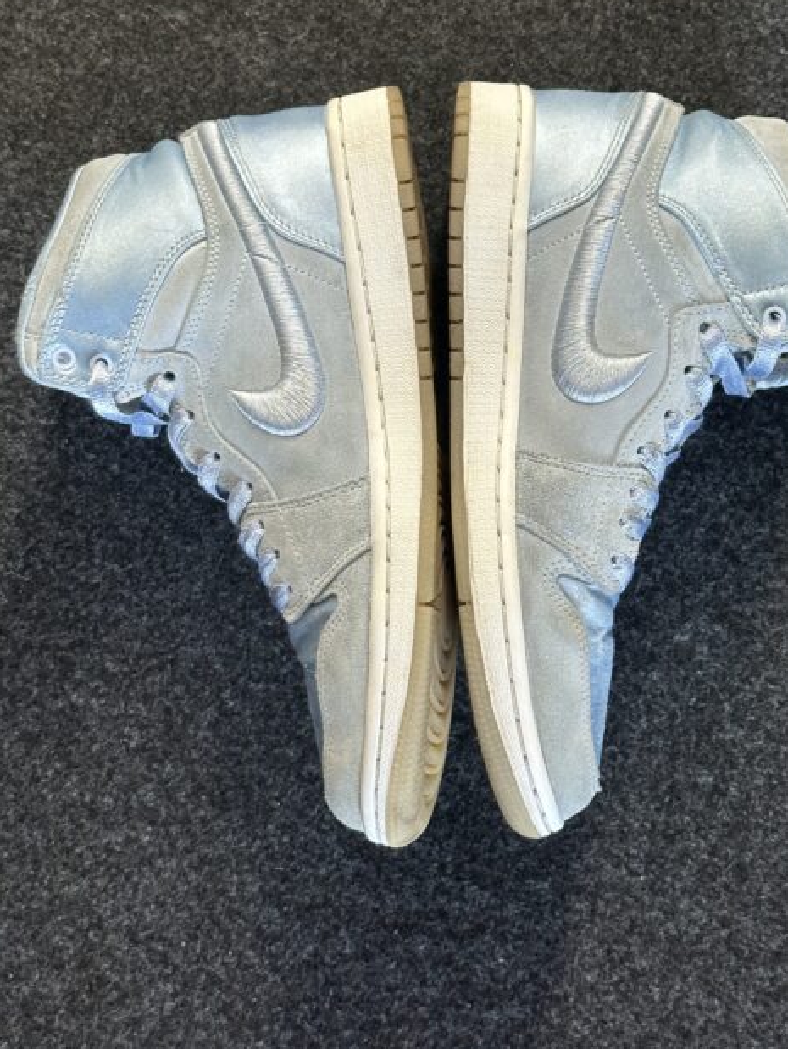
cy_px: 438
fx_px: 1880
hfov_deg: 23.7
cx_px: 449
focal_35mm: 62
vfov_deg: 31.1
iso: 250
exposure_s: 1/50
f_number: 1.78
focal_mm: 6.86
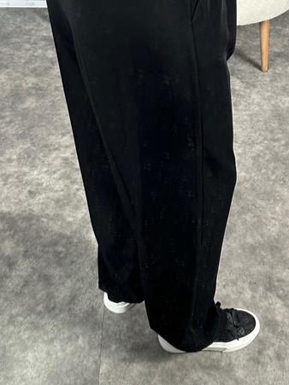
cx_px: 151
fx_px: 557
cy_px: 203
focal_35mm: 50
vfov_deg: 38.2
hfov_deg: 29.1
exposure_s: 1/114
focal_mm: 6.86
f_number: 1.78
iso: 250
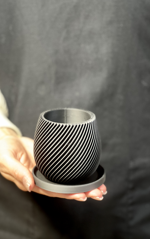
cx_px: 65
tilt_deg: -17.6
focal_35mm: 82
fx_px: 536
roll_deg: -0.8
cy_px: 120
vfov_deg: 25.2
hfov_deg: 15.9
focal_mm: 9
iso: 400
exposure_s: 1/25
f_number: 2.8
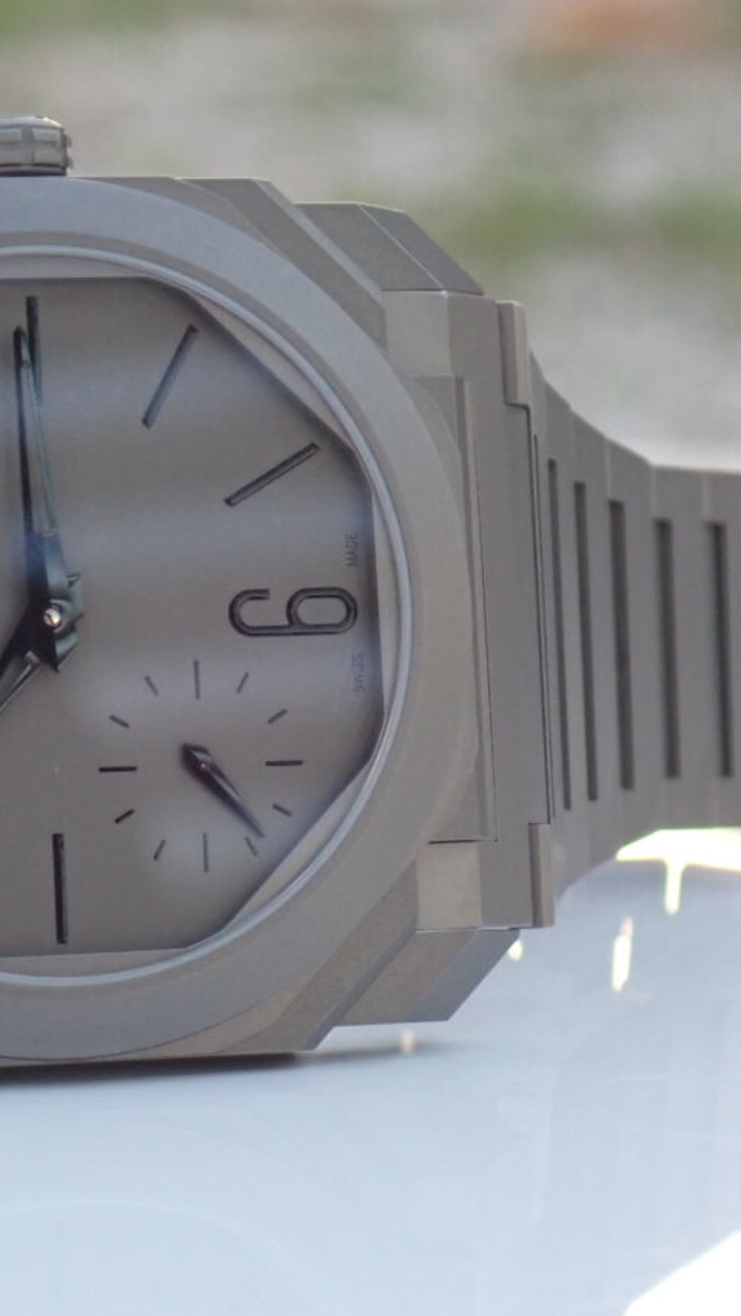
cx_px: 206
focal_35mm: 153
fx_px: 5339
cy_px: 683
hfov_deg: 7.9
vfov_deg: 14.0
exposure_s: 1/100
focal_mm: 18
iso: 400
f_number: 4.9
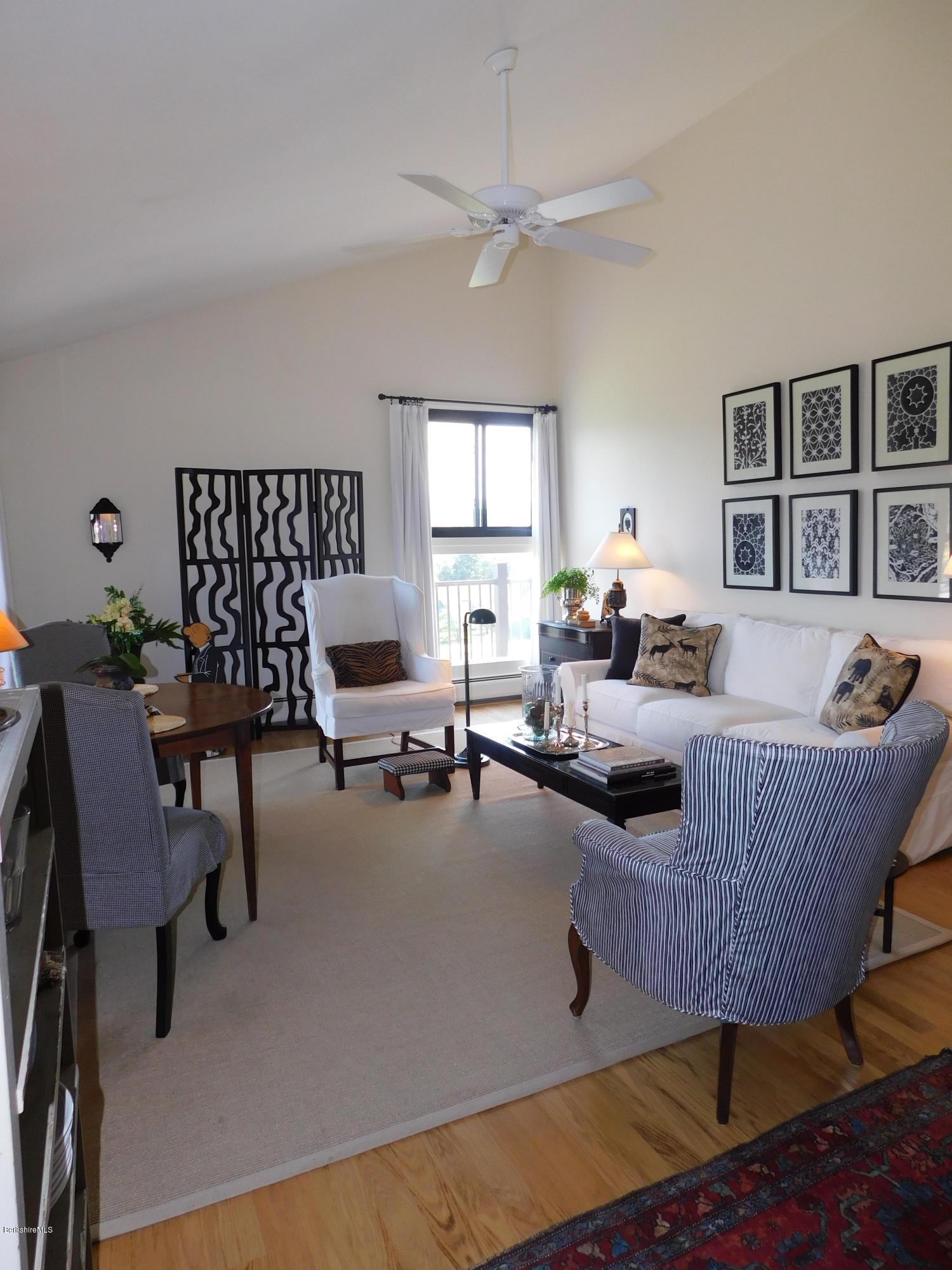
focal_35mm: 23
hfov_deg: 58.9
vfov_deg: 73.9
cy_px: 635
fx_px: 843
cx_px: 476
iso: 125
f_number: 3
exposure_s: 1/50
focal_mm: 4
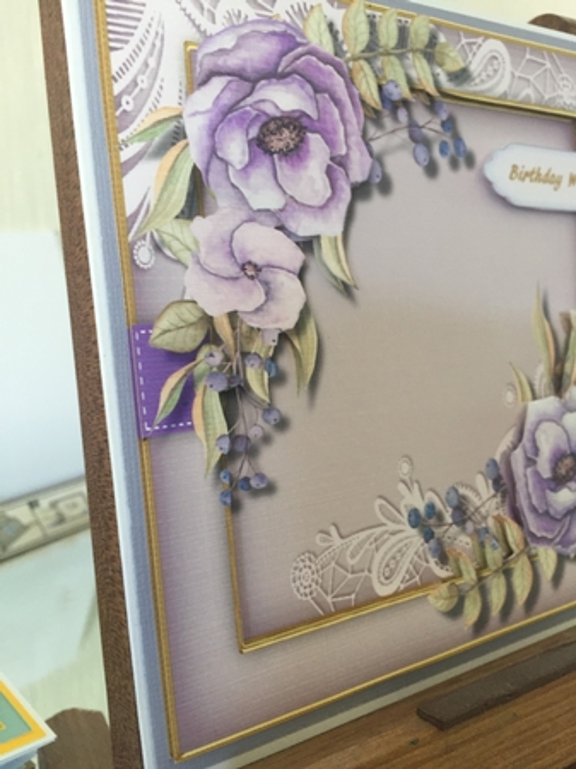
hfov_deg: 48.2
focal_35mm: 29
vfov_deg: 61.7
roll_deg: -1.6
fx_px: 644
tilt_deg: -13.7
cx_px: 288
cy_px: 384
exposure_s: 1/33
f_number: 2.2
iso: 125
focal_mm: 4.15
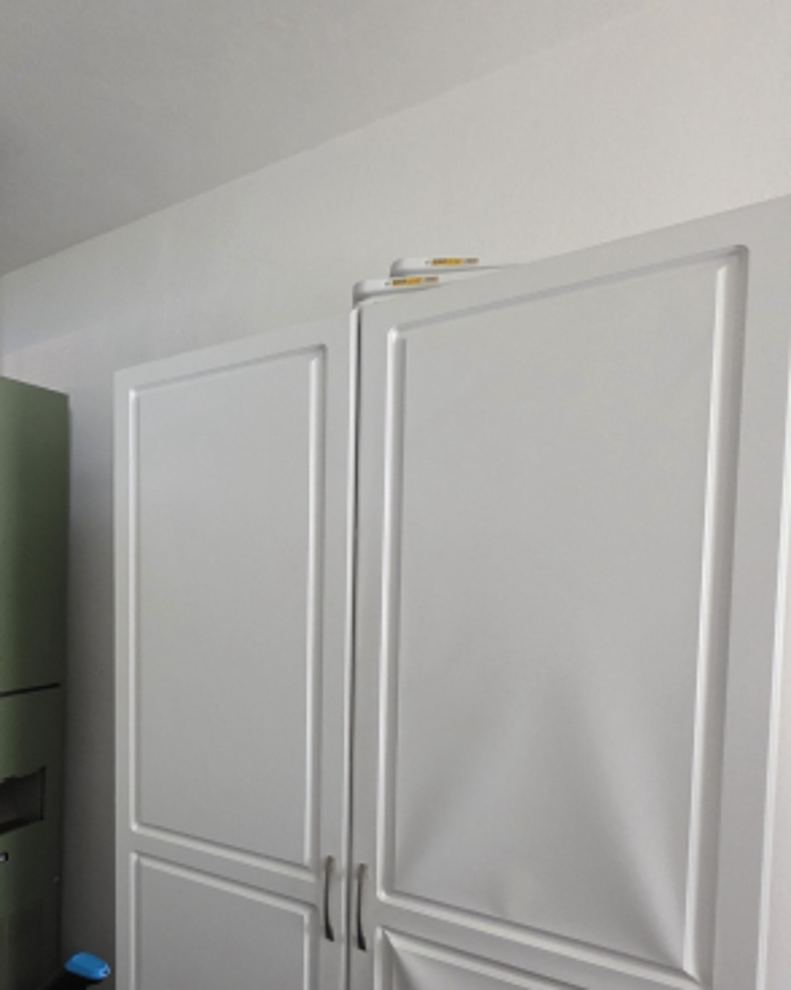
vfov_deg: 71.4
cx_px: 34
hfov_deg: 51.2
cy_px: 621
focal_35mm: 23
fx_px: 674
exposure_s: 1/60
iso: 800
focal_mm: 2.2
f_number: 1.9
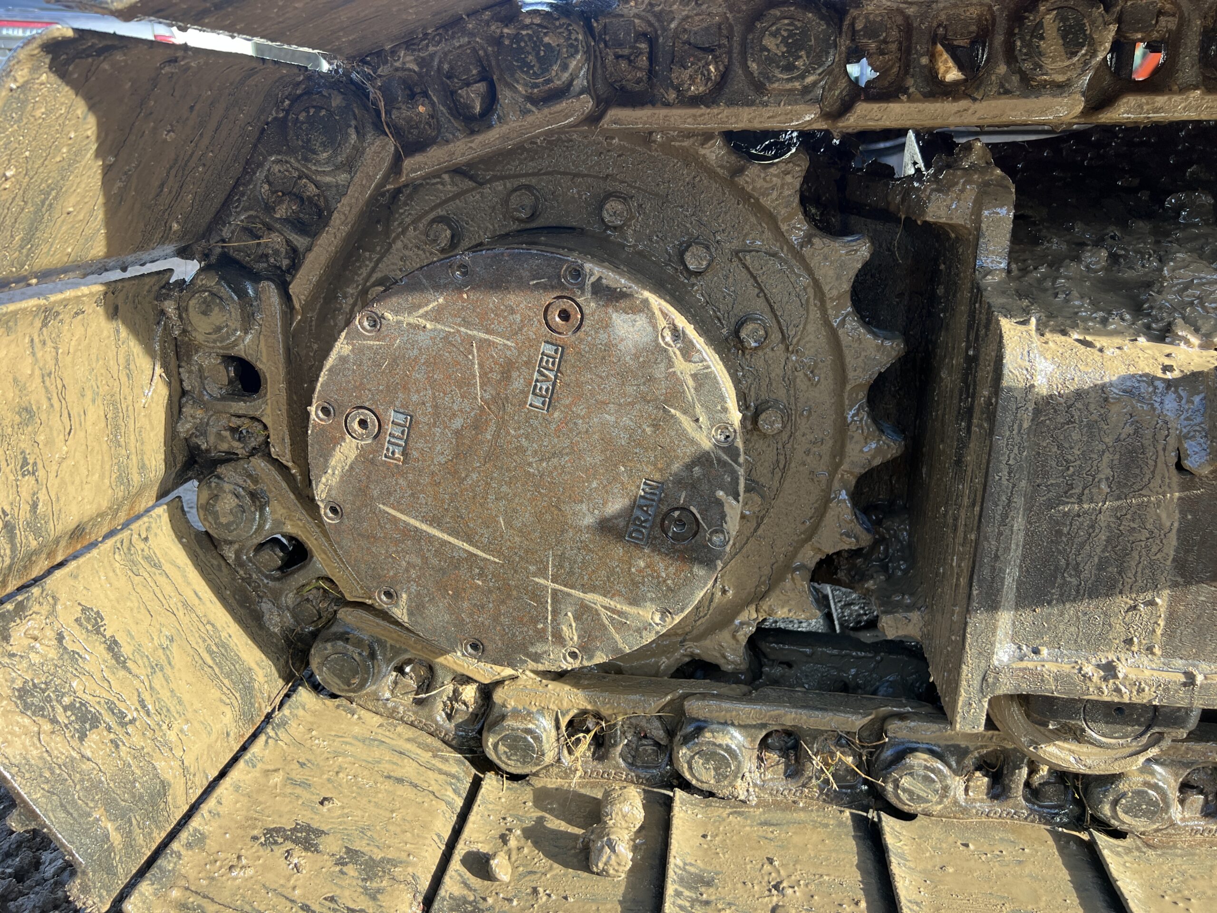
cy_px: 456
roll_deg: -0.3
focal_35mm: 26
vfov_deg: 53.1
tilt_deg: -19.5
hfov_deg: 67.3
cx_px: 608
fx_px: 914
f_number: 1.5
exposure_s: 1/271
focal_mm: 5.7
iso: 40
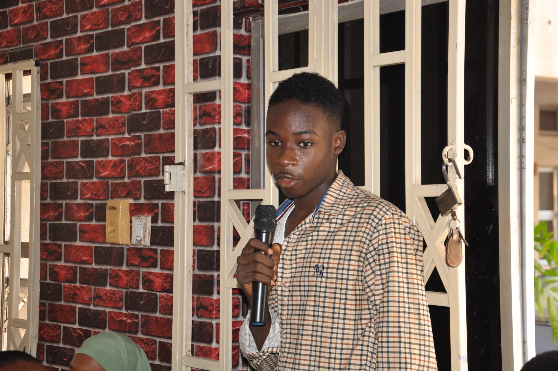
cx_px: 279
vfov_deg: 18.9
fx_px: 1115
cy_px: 186
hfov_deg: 28.1
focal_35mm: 72
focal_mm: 48
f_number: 4.8
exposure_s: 1/60
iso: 200
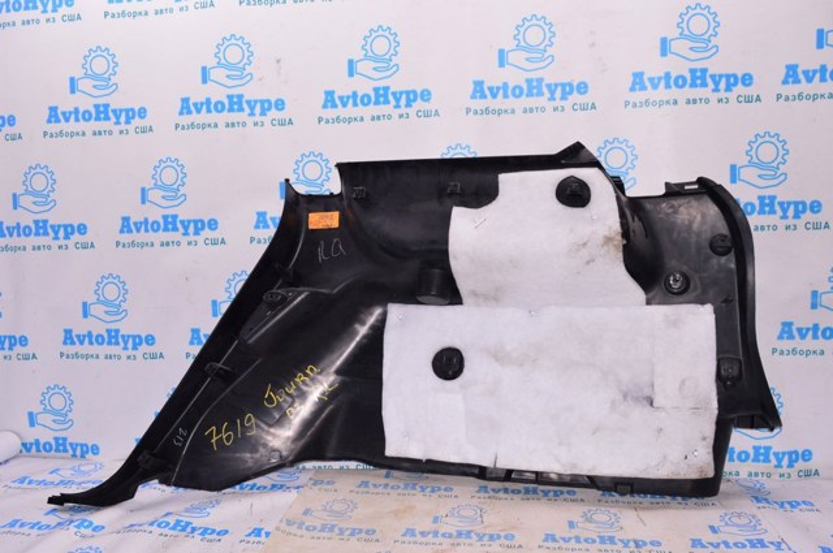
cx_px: 416
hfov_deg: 62.0
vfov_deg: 43.5
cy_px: 276
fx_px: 693
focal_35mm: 30
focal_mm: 20
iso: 1600
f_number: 8
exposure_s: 1/160
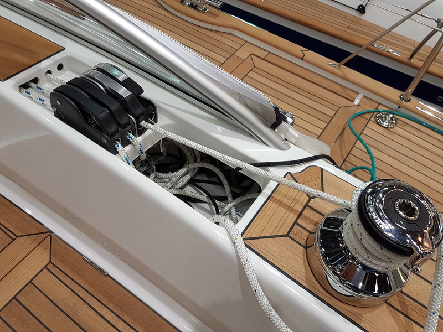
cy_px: 166
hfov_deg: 67.3
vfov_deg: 53.1
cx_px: 222
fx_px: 333
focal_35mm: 26
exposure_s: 1/50
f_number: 1.7
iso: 50
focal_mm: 4.2
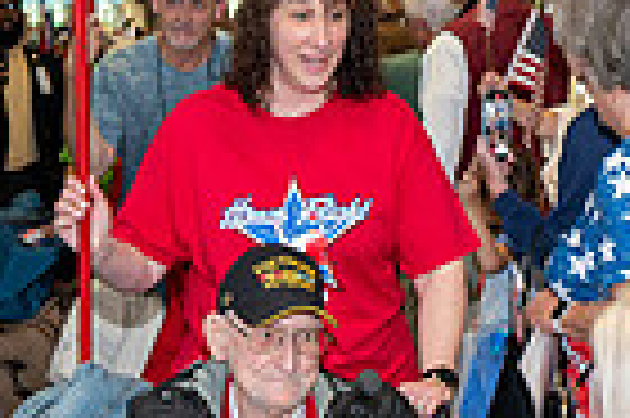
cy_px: 661
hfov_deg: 16.9
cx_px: 68
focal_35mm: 120
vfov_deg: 10.9
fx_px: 2098
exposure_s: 1/40
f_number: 4.5
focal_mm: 29
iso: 800
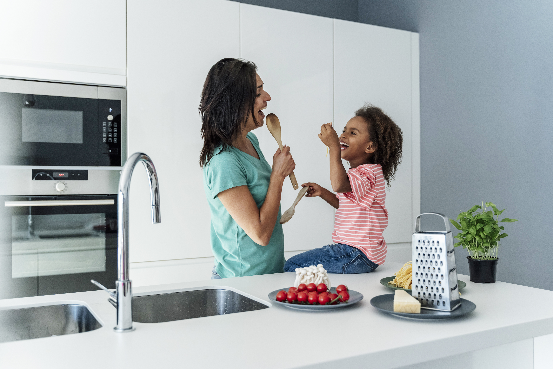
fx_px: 538
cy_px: 184
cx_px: 276
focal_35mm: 35
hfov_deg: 54.4
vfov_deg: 37.9
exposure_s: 1/800
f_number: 2.8
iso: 1000
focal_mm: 35
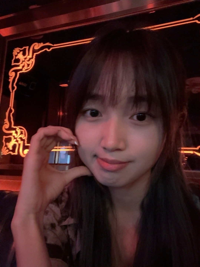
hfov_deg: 44.2
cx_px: 100
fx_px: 247
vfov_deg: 56.8
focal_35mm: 32
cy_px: 134
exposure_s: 1/17
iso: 2000
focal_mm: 2.69
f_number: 1.9
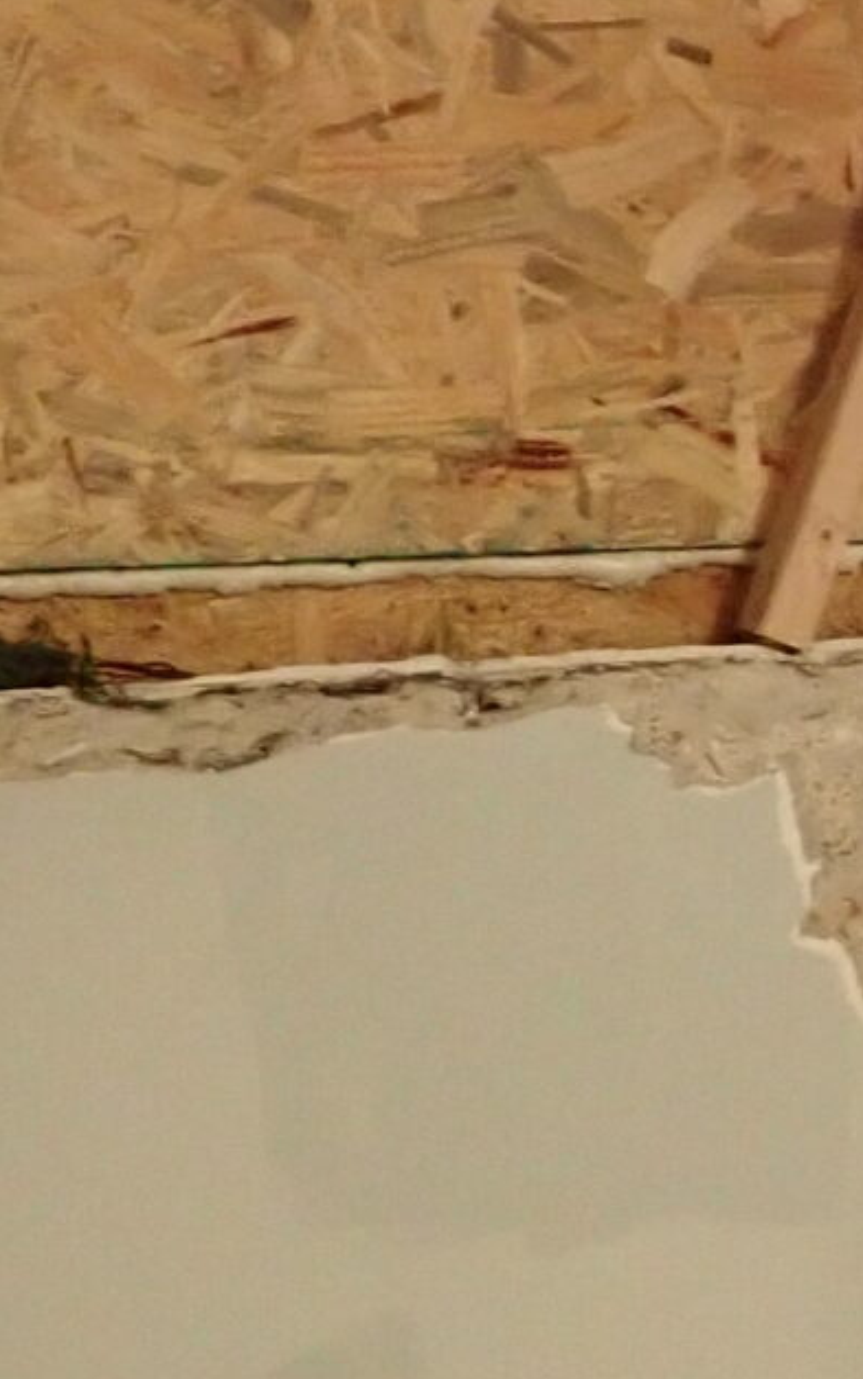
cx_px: 1647
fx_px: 4060
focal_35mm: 108
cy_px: 468
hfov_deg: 11.2
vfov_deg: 19.2
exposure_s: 1/30
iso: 500
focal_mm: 4.5
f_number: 2
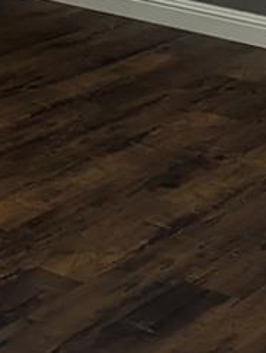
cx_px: 108
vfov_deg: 13.0
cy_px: -44
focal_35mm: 148
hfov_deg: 10.0
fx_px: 1512
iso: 407
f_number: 1.85
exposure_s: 1/120
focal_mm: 6.81
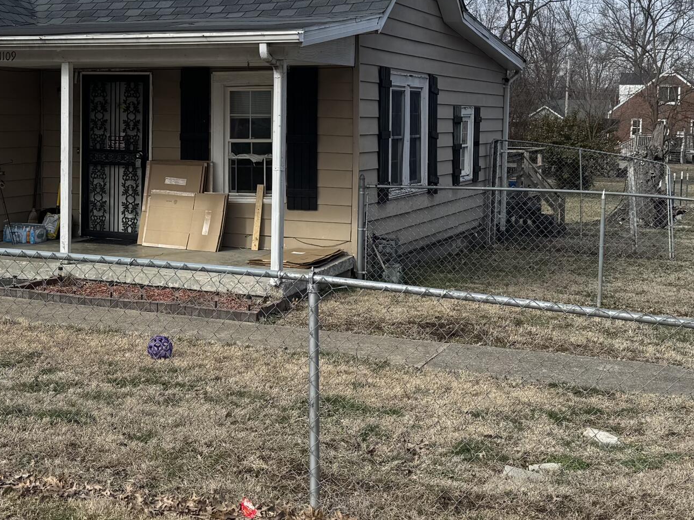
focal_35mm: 56
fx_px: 1123
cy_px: 177
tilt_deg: -4.8
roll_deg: -1.3
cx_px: 243
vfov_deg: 26.0
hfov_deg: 34.1
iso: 80
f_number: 1.78
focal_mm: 6.76
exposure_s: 1/4049
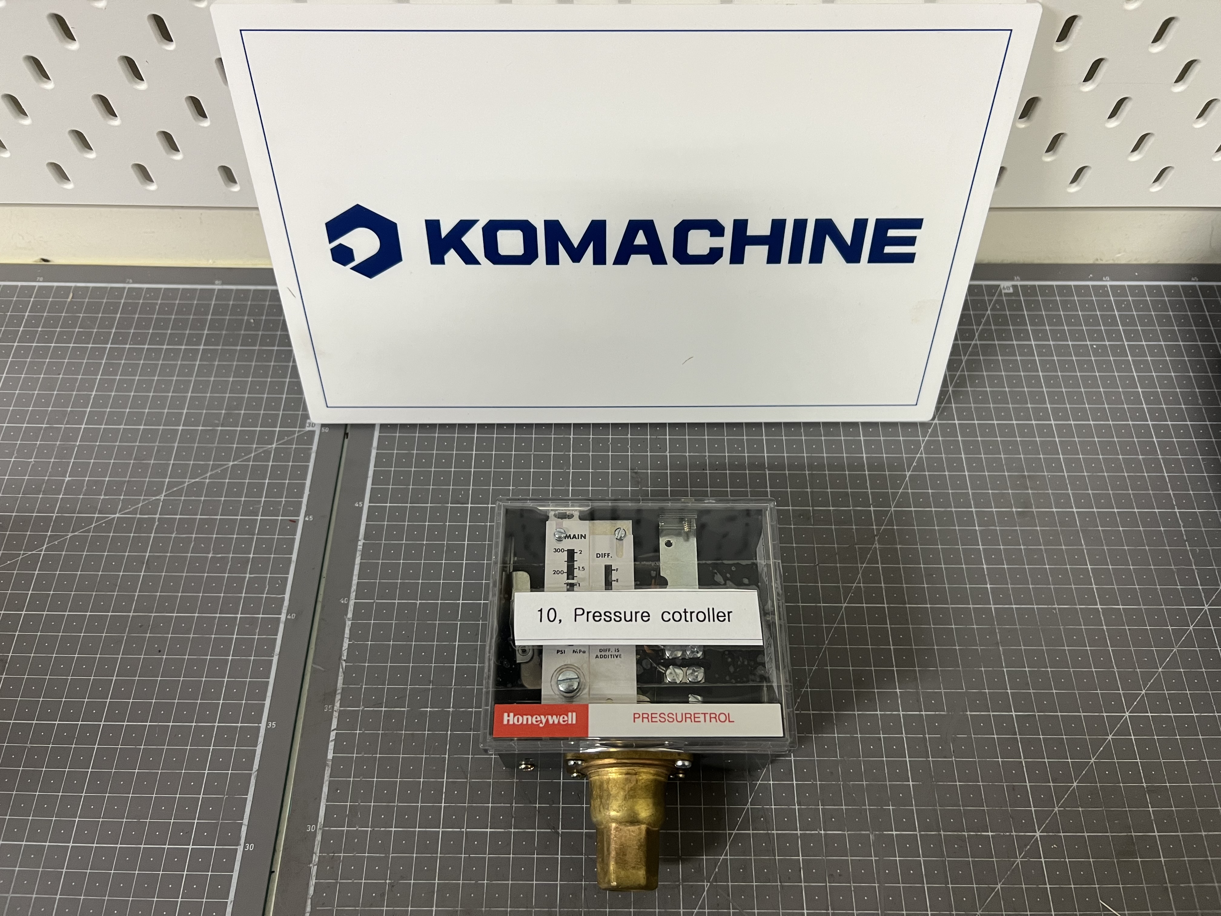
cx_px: 610
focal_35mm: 26
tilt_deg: -61.8
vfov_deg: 53.1
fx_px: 917
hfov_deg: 67.3
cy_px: 458
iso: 160
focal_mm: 5.7
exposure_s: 1/60
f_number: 1.5
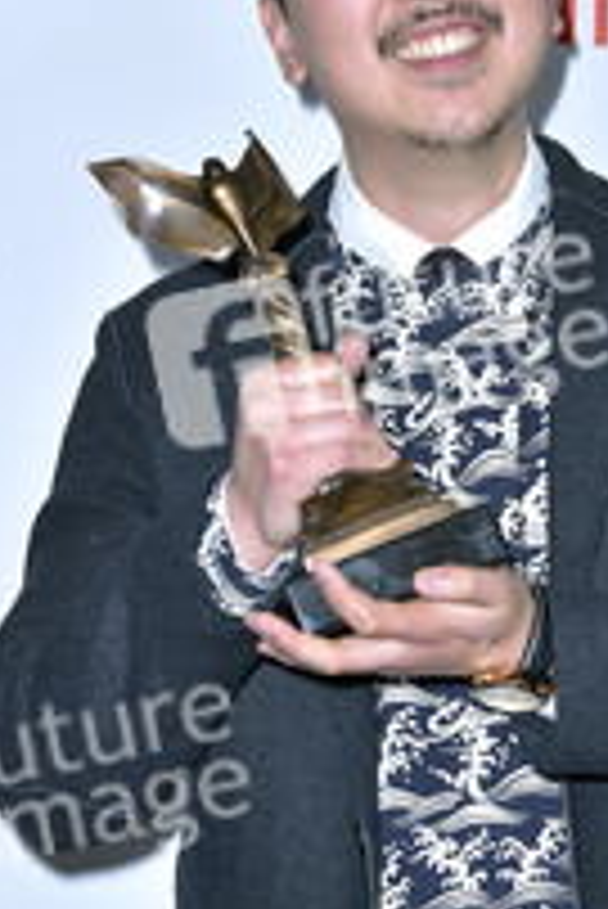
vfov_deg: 15.6
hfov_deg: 10.4
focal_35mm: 131
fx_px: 3313
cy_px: 567
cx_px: 511
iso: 500
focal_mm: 66
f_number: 6.3
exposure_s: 1/320
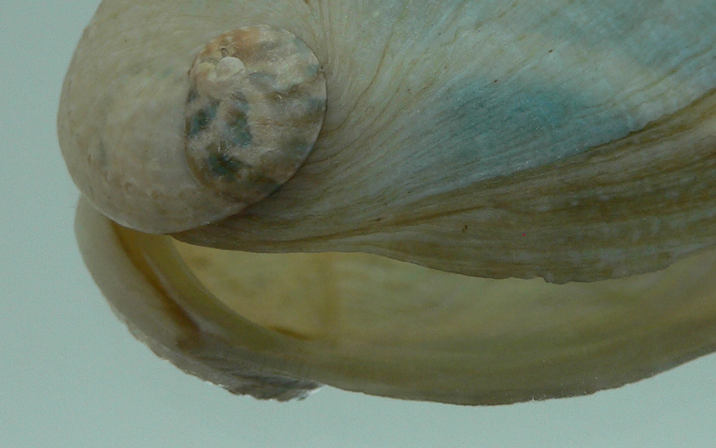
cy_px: 135
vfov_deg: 18.5
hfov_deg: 29.3
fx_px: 1366
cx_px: 449
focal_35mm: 70
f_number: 2.8
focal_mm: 4.6
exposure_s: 1/60
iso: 80
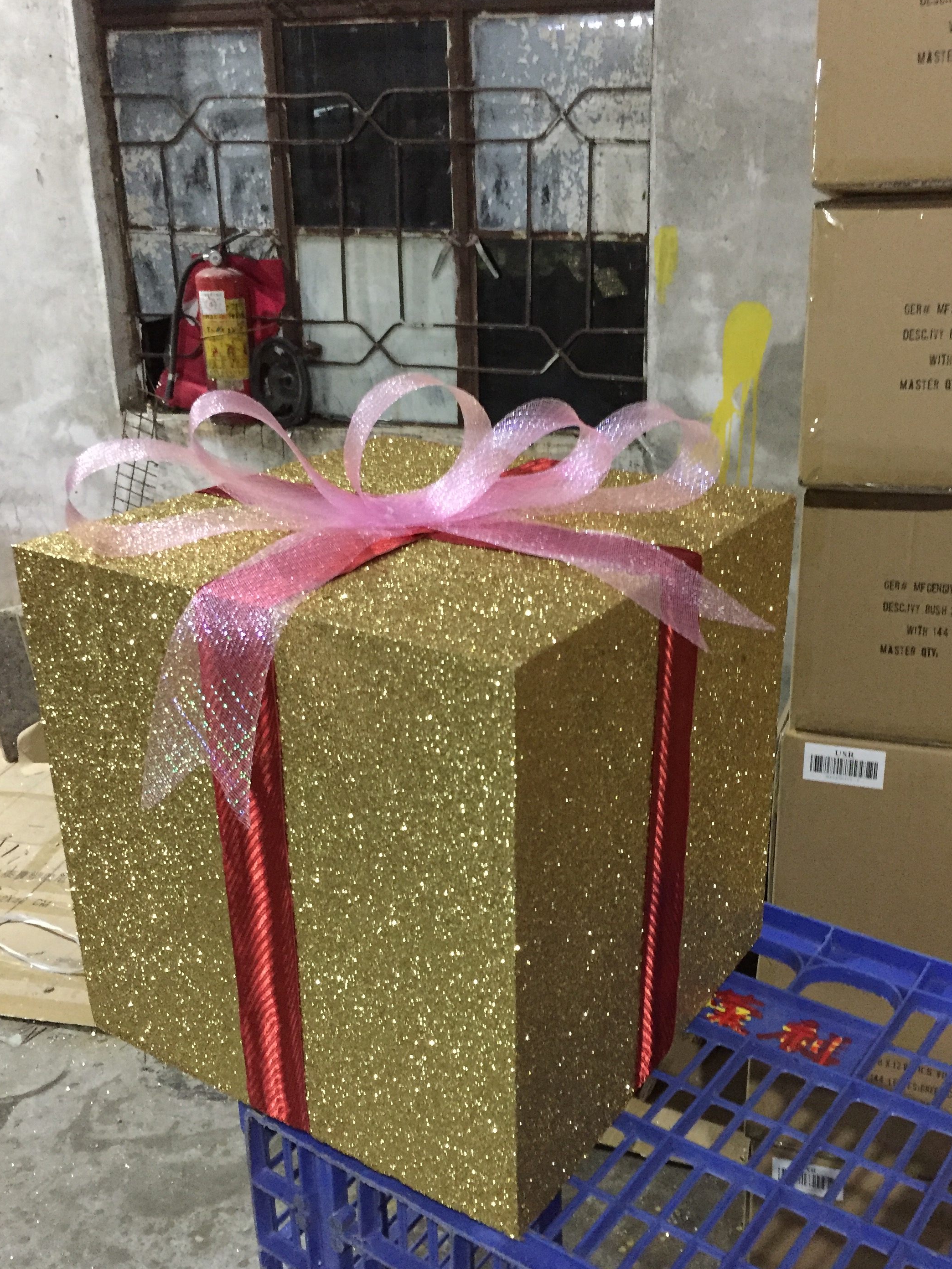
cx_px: 534
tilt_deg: -20.2
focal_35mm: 34
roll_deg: +0.0
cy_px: 696
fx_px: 1247
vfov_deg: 53.9
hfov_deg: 41.7
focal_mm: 4.15
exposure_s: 1/17
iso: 500
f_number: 2.2
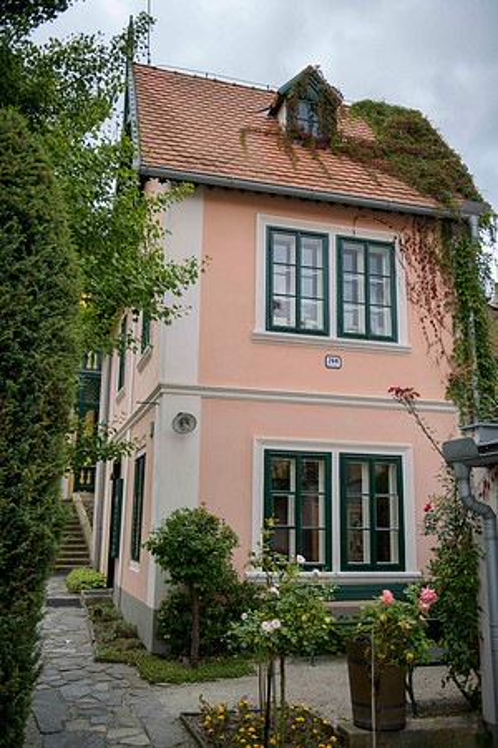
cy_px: 374
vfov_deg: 54.4
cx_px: 249
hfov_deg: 37.9
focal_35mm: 35
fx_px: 726
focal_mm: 35
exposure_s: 1/500
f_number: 3.2
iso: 64
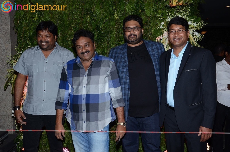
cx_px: 115
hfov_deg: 51.4
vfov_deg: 35.3
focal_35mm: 38
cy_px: 76
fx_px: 239
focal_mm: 25
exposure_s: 1/125
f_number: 9
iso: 500
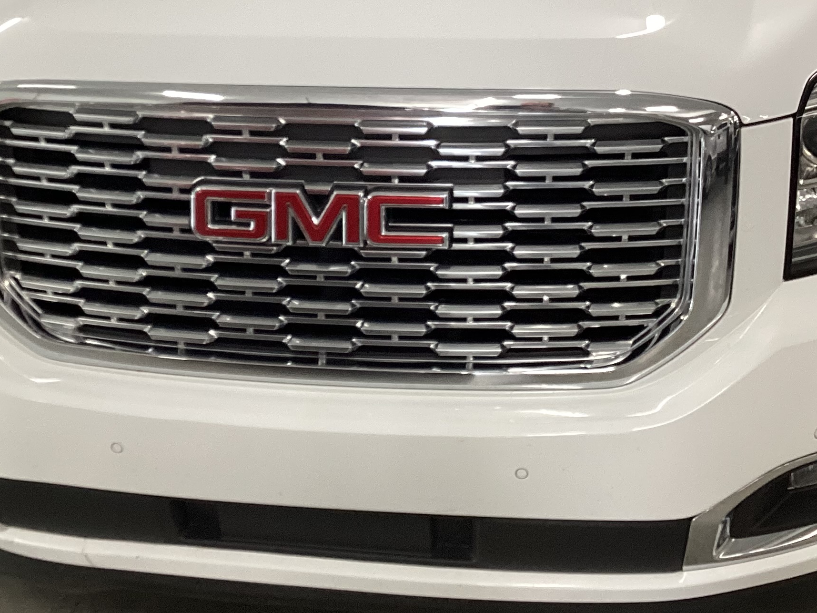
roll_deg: +0.5
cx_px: 357
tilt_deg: -16.8
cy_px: 179
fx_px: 1392
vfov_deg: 24.6
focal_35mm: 59
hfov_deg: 32.7
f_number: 2.4
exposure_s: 1/50
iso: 100
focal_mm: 3.3
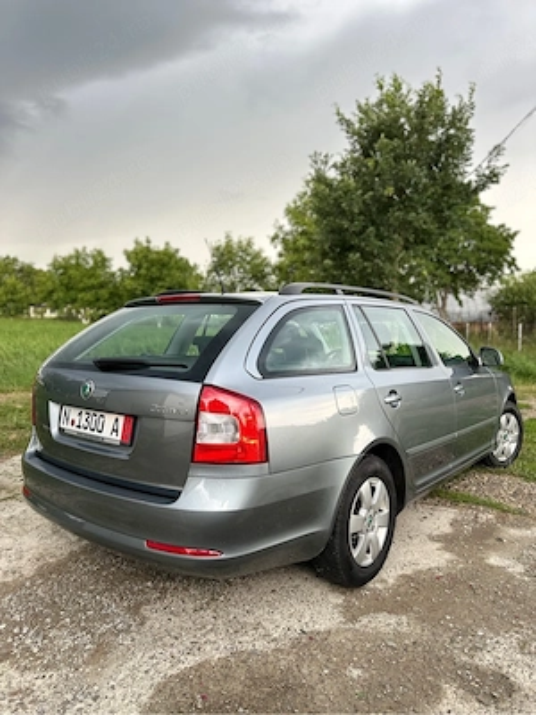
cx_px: 268
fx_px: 495
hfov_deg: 56.8
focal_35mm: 24
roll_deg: +0.1
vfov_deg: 71.6
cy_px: 358
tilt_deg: -3.4
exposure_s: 1/121
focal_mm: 6.86
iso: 64
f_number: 1.78
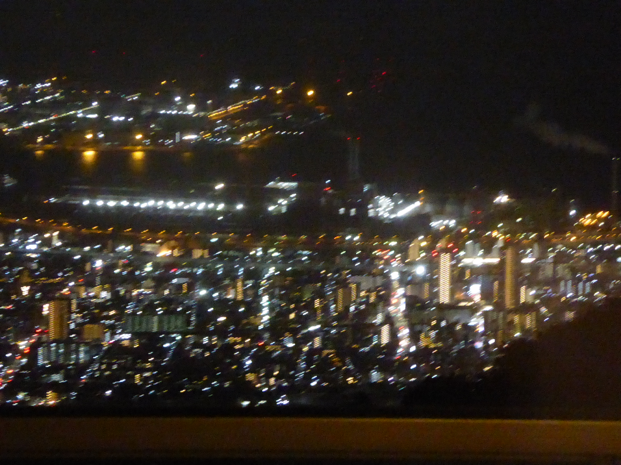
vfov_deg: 9.3
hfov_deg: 12.4
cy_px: 232
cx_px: 310
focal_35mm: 159
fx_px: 2852
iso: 3200
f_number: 5.4
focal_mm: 25.6
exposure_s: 1/4
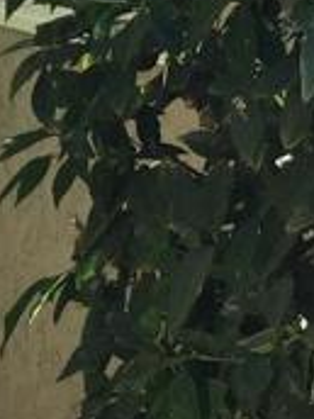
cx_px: -295
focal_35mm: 185
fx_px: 2238
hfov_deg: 7.7
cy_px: 78
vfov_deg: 10.7
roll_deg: -2.4
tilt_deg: -7.3
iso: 25
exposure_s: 1/604
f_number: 2.4
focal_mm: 3.3
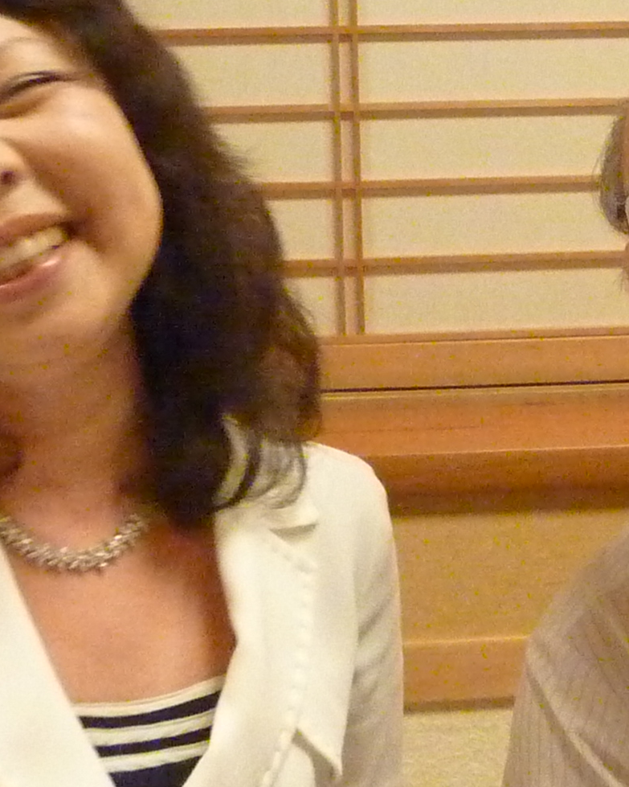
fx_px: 2281
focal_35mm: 98
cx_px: 492
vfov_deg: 19.5
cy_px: 230
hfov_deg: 15.6
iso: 800
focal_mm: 4.4
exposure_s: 1/40
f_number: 3.3
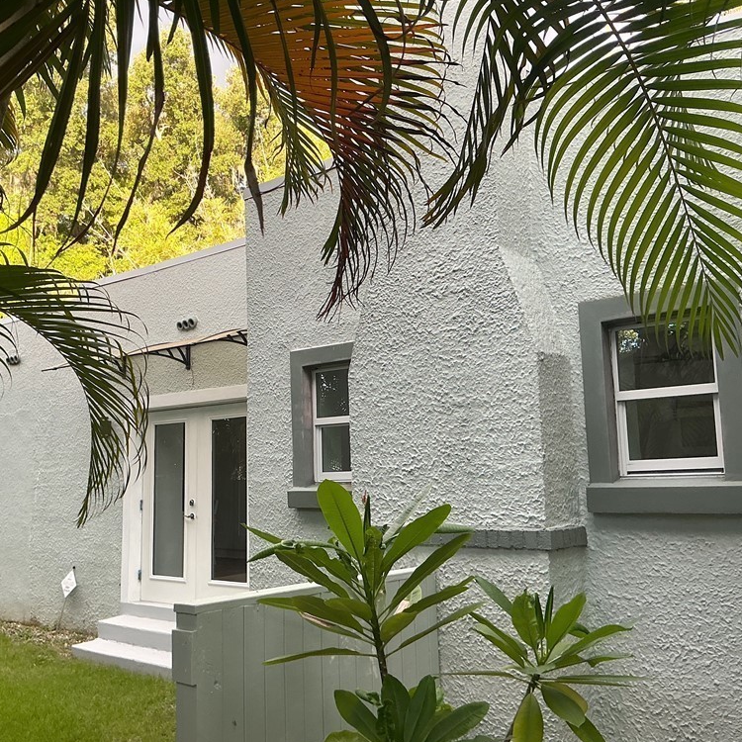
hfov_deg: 47.1
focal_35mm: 35
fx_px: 849
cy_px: 374
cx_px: 332
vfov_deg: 47.2
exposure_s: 1/100
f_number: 1.8
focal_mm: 3
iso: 32
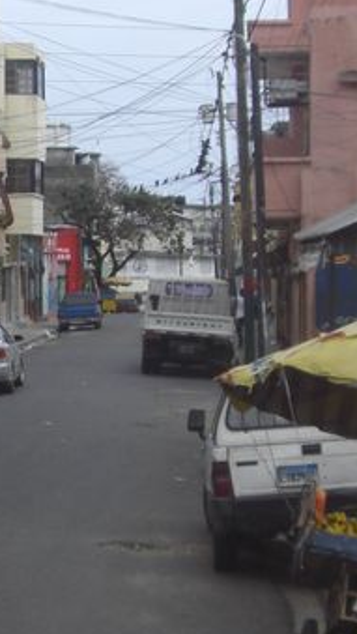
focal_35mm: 125
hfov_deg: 9.6
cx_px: -73
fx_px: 2101
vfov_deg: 17.1
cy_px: 329
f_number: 2.7
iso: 64
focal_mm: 6.2
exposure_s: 1/400
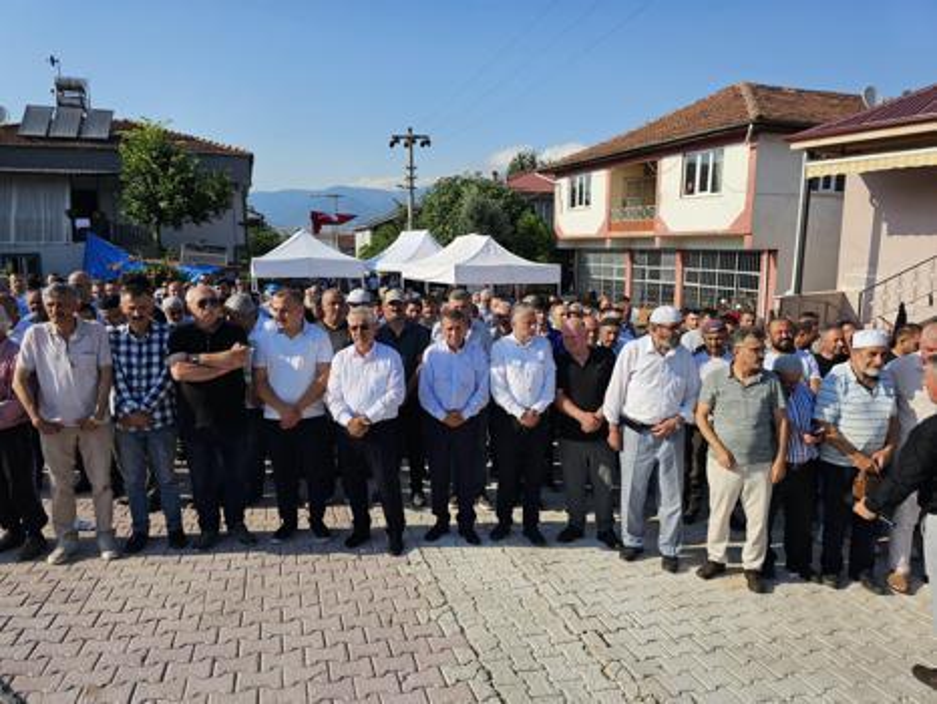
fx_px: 623
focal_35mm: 23
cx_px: 468
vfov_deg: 58.9
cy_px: 352
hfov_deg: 73.9
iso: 10
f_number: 1.7
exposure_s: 1/1036
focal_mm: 6.3
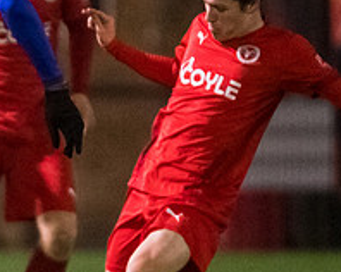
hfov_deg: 1.2
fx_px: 16162
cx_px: -75
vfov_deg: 1.0
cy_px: 170
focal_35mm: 1603
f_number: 2.8
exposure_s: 1/1000
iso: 8000
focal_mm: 300
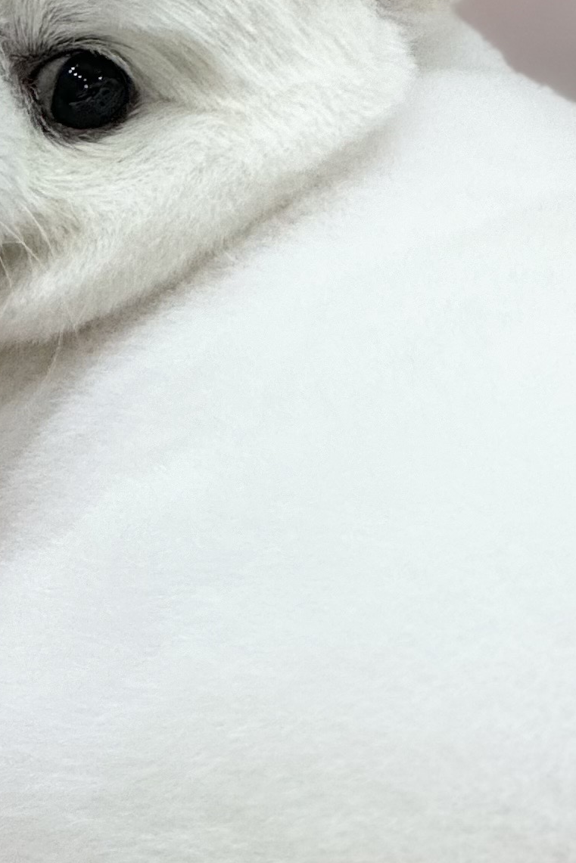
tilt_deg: -13.4
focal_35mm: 283
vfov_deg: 7.2
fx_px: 6789
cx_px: 263
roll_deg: -3.5
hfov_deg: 4.9
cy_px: -55
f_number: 2.8
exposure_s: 1/120
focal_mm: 9
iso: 100
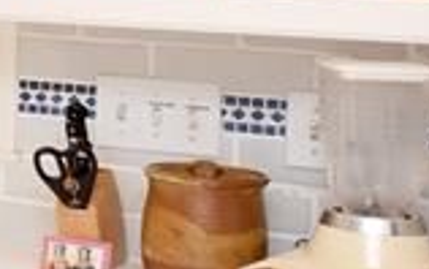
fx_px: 1310
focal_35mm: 112
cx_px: -858
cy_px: -61
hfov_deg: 11.3
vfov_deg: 11.5
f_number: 10
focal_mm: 17
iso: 1100
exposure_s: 1/60
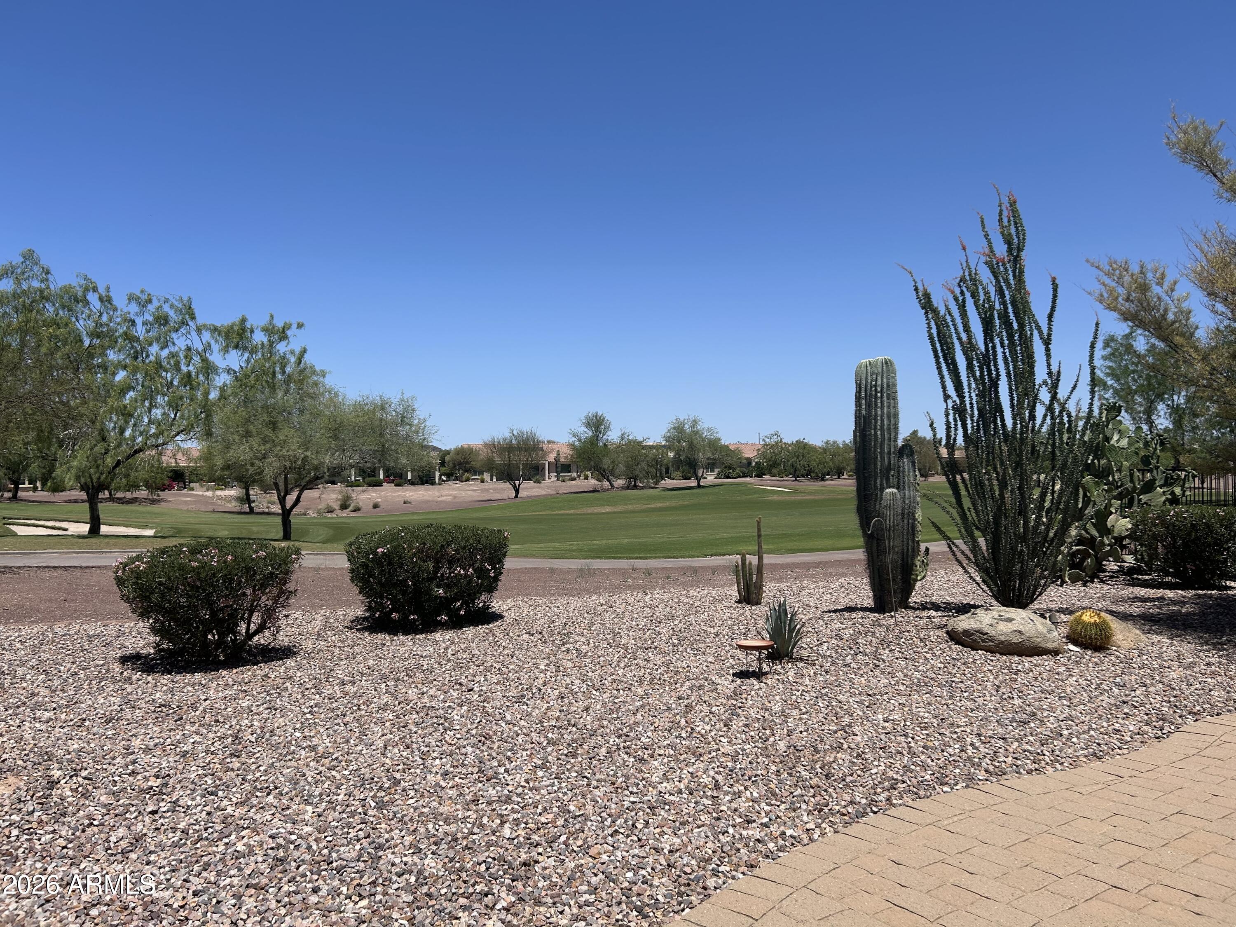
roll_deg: +1.2
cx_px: 618
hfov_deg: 67.3
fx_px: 928
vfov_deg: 53.1
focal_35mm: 26
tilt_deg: +1.4
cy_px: 464
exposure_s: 1/5882
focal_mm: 5.7
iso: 50
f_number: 1.5
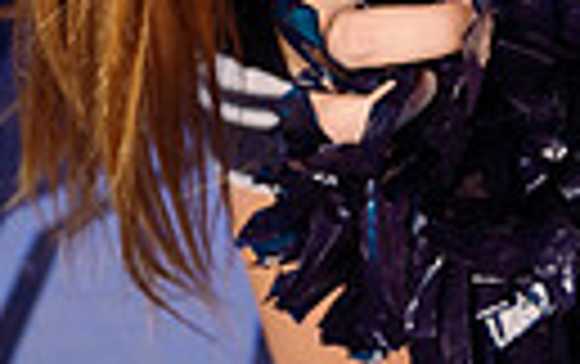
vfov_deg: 11.9
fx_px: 1345
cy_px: -557
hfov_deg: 24.2
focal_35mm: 85
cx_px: 396
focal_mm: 24
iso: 100
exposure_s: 1/250
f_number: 5.6
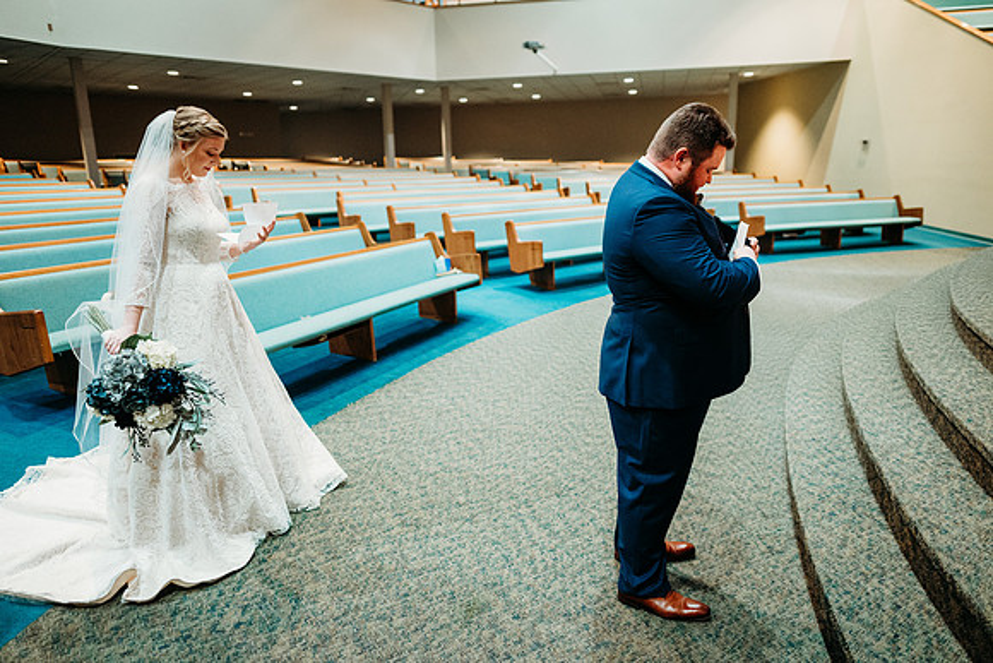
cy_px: 332
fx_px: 662
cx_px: 496
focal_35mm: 24
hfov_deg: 73.7
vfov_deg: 53.2
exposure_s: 1/100
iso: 2500
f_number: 1.8
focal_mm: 24
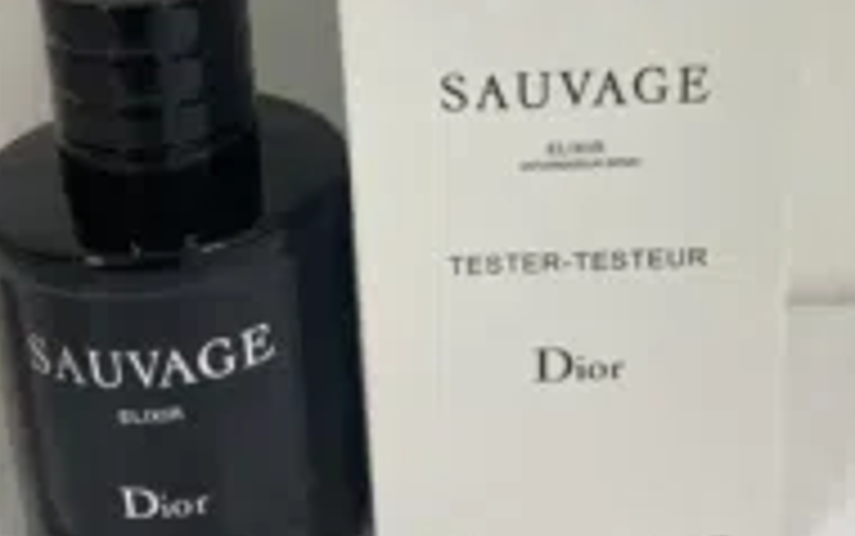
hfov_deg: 35.0
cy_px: 14
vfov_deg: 21.7
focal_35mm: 58
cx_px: 477
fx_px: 1352
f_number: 1.8
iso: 125
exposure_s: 1/101
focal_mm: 4.25
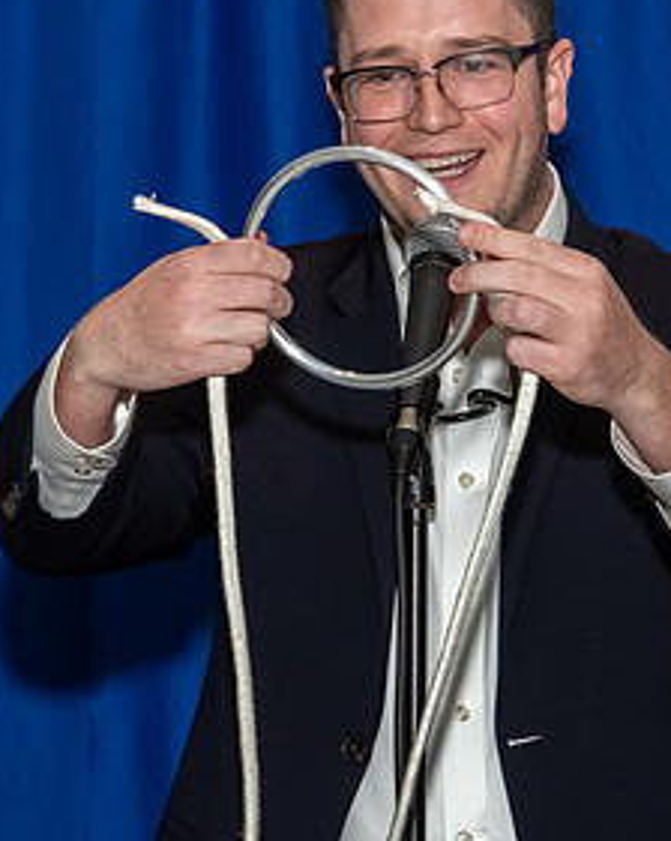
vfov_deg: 9.6
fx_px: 5025
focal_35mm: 202
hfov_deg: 7.6
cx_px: 464
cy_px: 434
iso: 640
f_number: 8
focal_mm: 55
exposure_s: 1/250
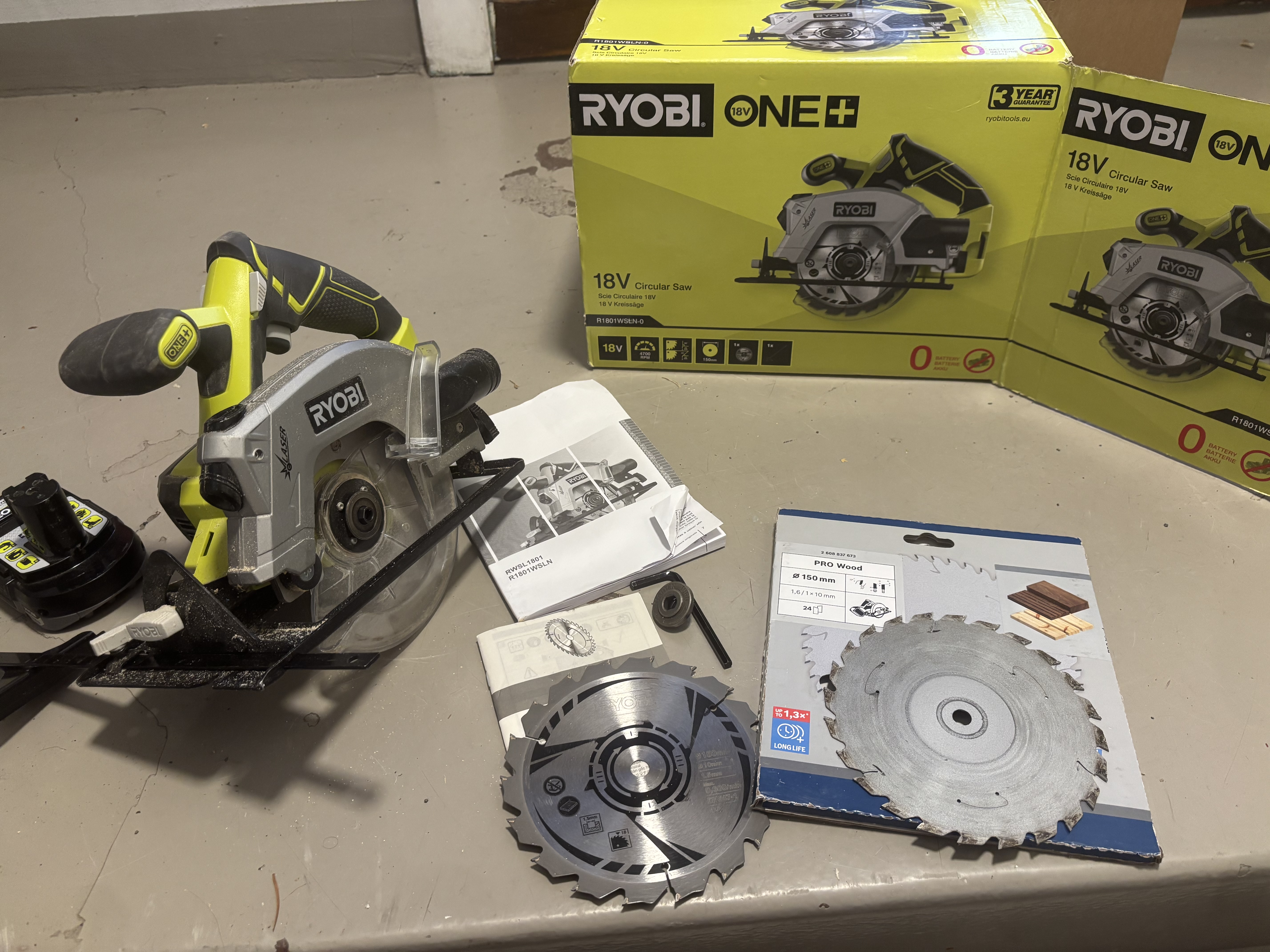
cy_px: 476
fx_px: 954
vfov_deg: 53.1
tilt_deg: -40.3
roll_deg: +2.6
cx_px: 635
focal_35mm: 26
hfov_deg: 67.3
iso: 200
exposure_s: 1/50
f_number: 1.6
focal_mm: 5.96
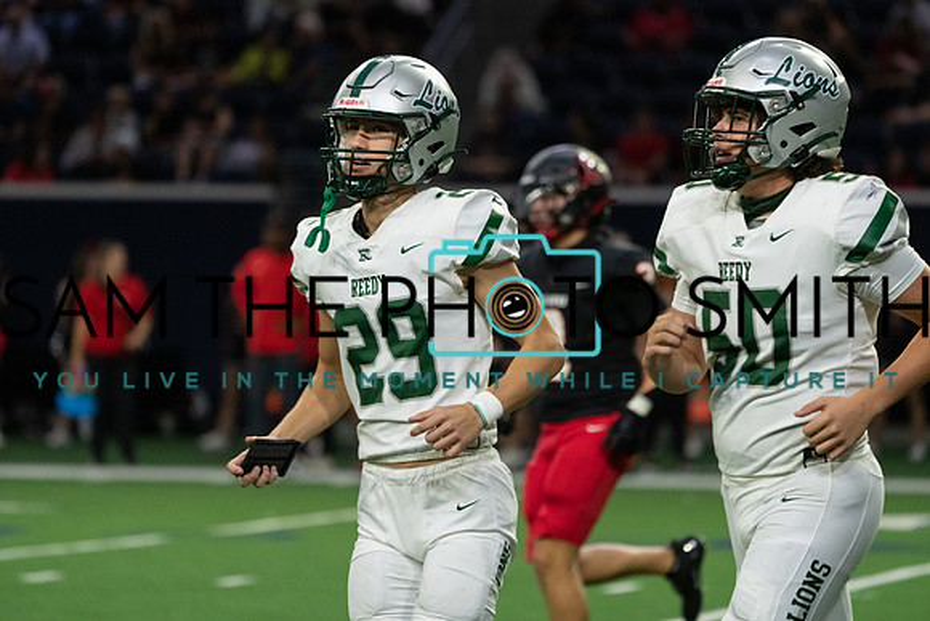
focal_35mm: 279
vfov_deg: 4.9
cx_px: 465
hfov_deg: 7.4
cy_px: 310
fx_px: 7209
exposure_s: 1/400
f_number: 5.6
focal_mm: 279
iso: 5000
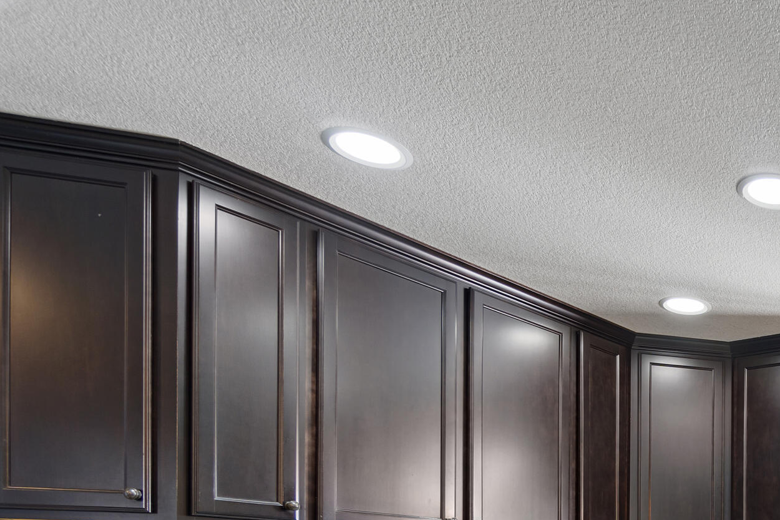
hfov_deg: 40.9
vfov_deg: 31.1
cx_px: 885
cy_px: 621
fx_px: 780
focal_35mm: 36
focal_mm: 10
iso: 100
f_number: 5.6
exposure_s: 3.2
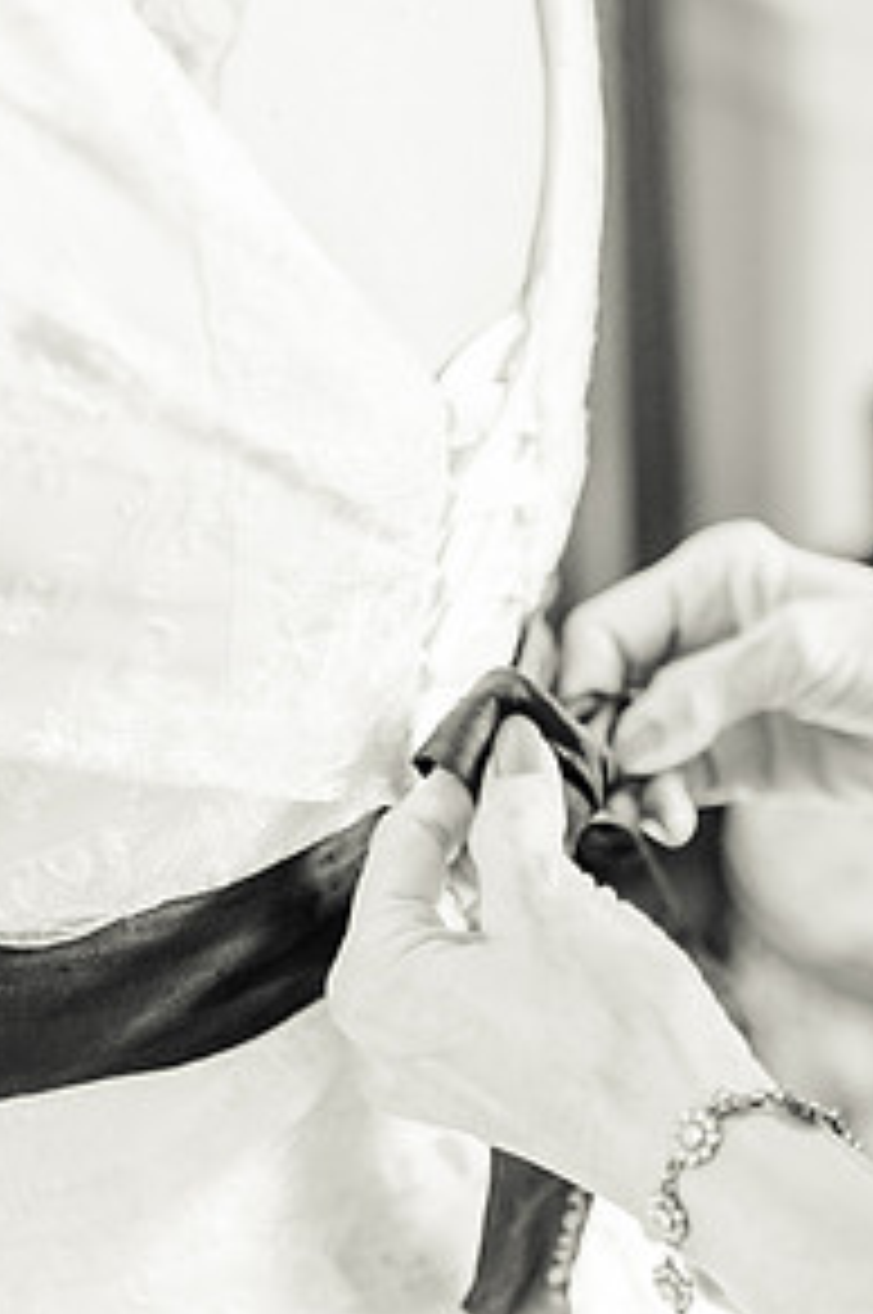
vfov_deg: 25.0
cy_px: 540
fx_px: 2953
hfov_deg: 16.8
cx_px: 572
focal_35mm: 81
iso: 800
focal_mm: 35
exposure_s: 1/100
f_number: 2
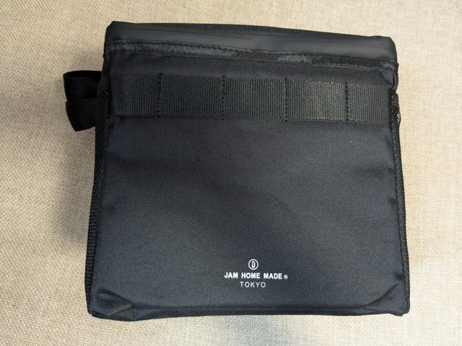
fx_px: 360
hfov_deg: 65.3
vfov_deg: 51.4
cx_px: 231
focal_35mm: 27
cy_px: 173
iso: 1482
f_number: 1.73
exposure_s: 1/120
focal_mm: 4.38
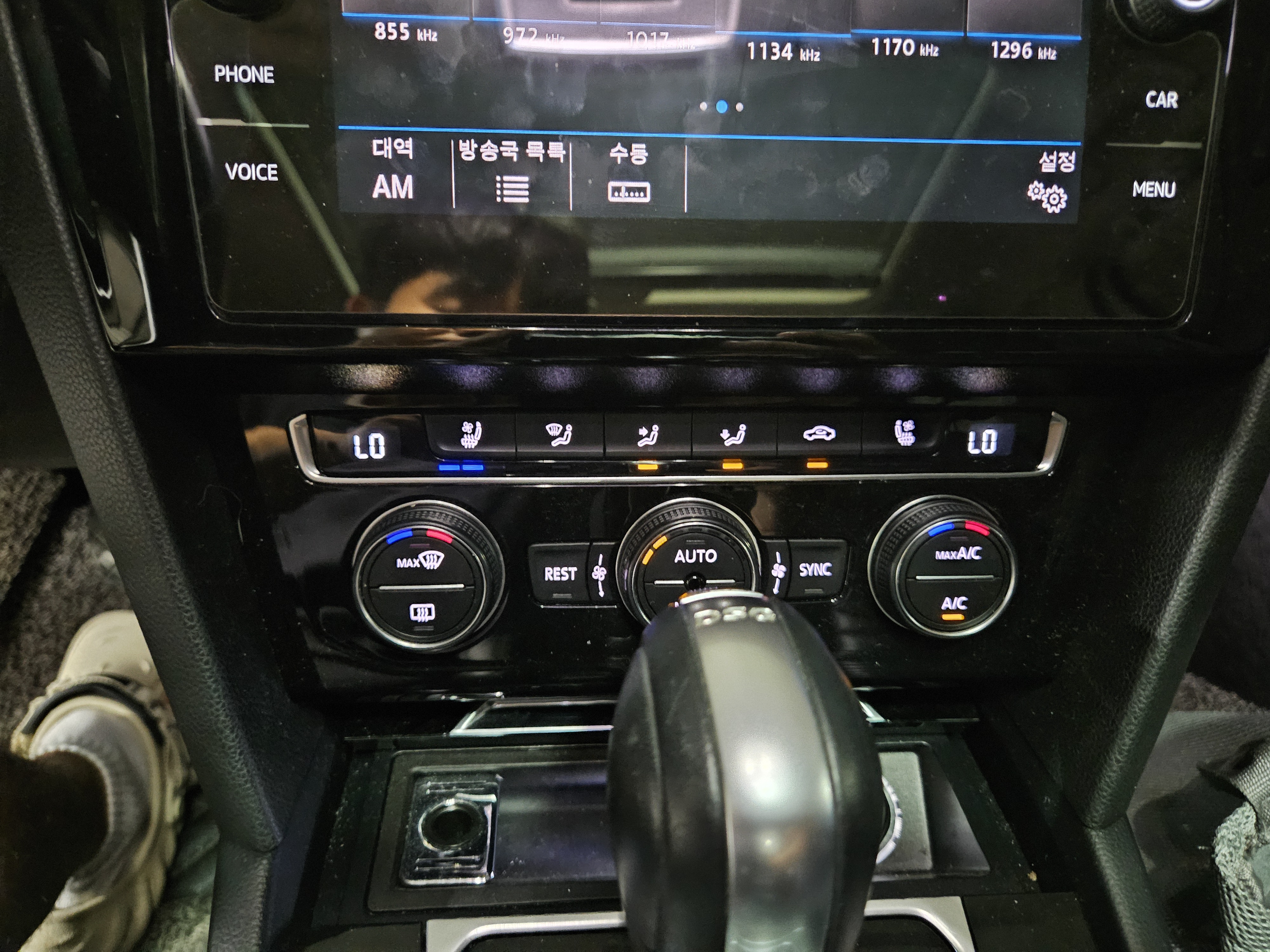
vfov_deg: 58.9
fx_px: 844
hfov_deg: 73.9
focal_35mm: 23
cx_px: 635
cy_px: 476
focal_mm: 5.4
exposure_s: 1/15
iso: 1600
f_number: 1.8
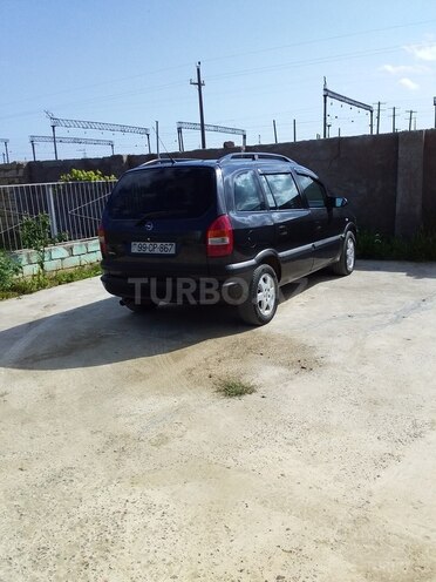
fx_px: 521
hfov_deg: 45.4
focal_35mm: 31
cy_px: 291
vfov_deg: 58.4
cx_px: 218
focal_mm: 3.3
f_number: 2.2
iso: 40
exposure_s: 1/1763
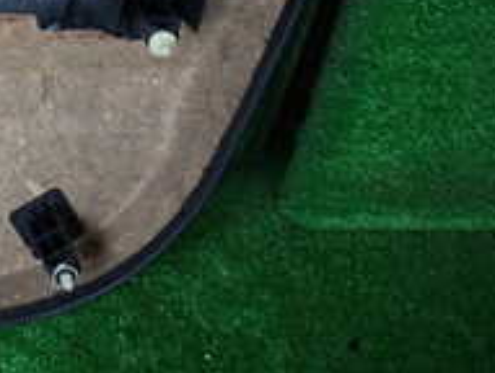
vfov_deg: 15.3
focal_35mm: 94
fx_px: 1347
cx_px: -244
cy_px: -54
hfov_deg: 18.5
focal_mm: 5.4
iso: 200
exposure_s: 1/40
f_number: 2.3
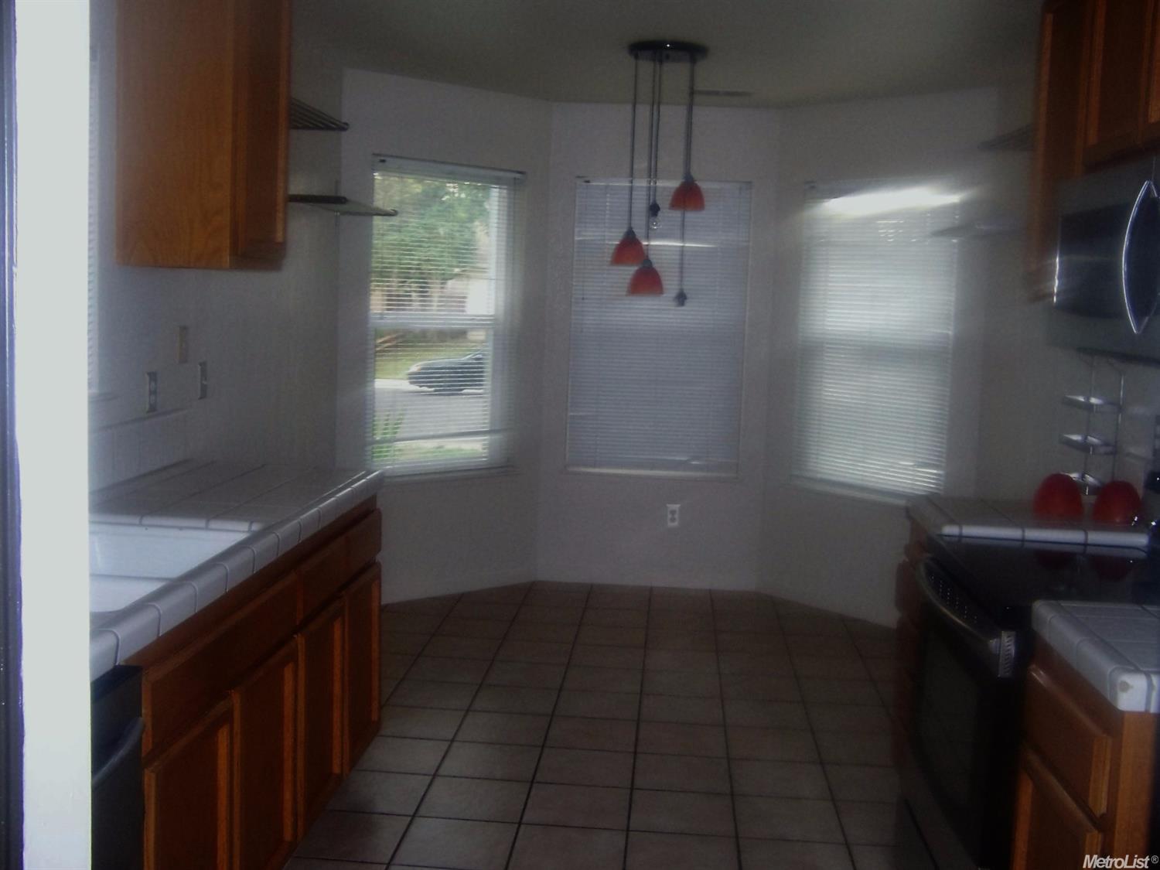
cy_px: 435
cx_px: 580
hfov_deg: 55.4
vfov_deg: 42.9
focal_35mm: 33
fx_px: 1106
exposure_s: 1/60
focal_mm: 5.5
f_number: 2.8
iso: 140
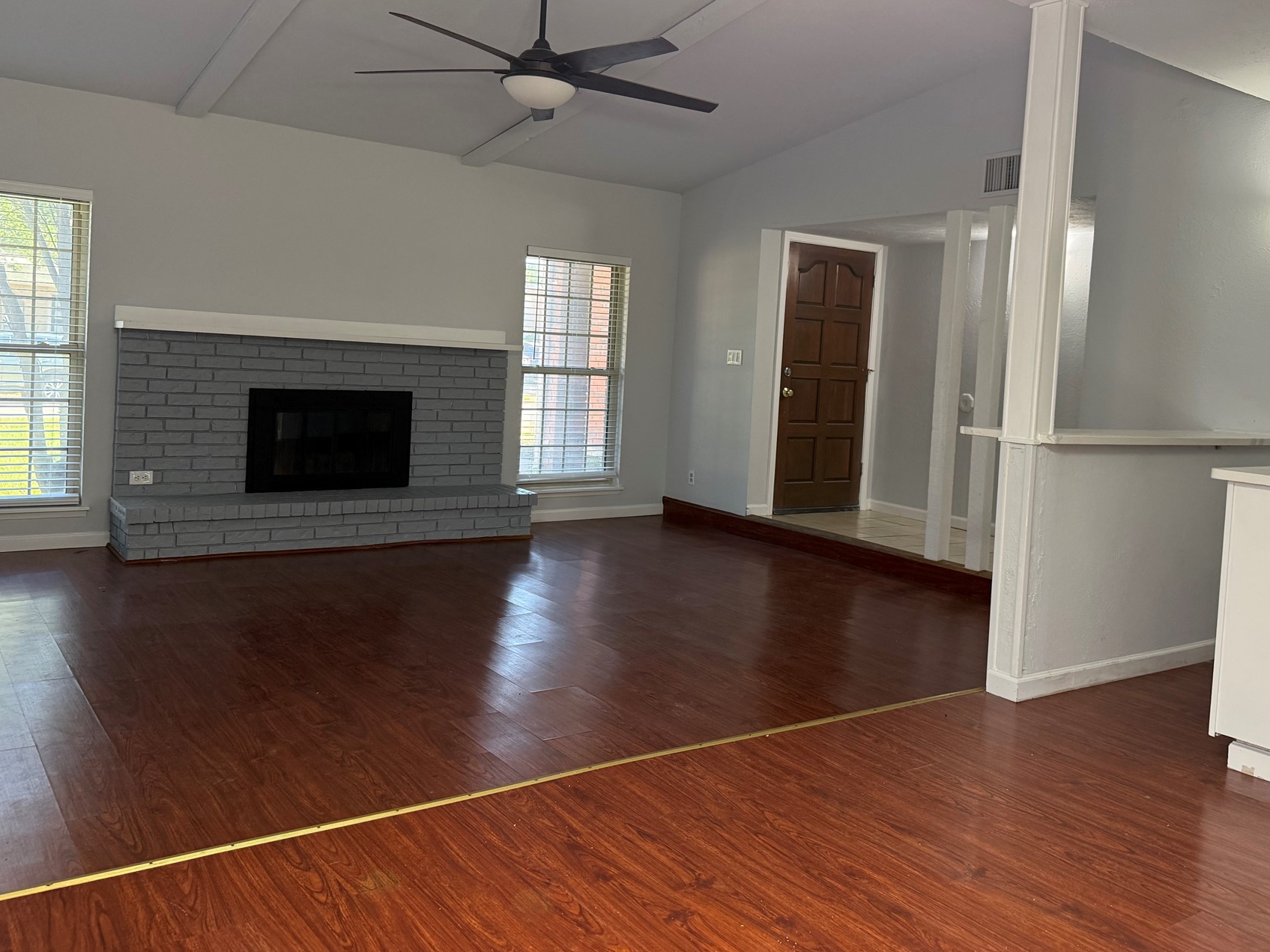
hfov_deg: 61.6
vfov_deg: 47.9
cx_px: 662
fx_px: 1064
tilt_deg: -1.7
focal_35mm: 29
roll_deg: -3.9
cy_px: 380
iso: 250
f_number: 1.78
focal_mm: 6.76
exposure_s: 1/120
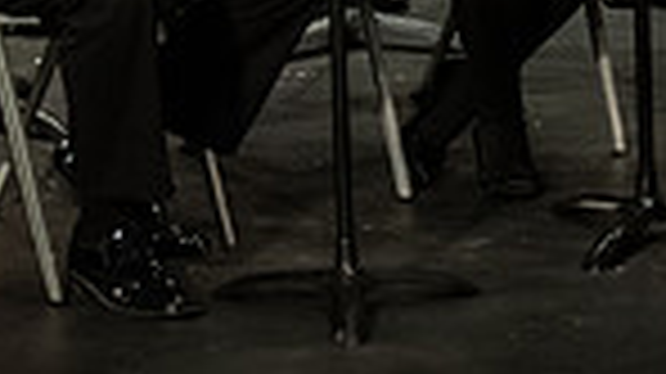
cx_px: -346
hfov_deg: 2.6
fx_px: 14506
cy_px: -291
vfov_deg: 1.5
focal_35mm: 822
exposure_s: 1/200
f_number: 3.2
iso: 4000
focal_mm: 200
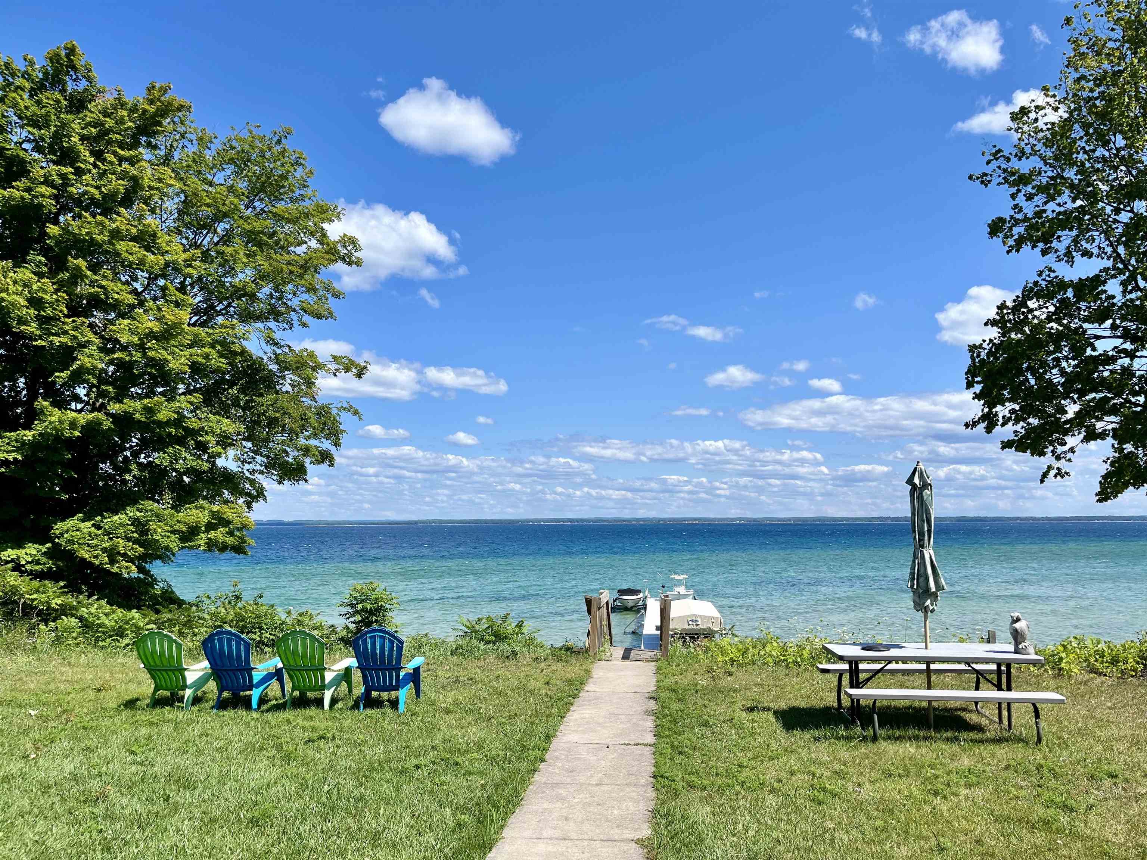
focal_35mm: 26
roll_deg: +0.9
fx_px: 862
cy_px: 430
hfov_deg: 67.3
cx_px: 574
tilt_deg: +5.0
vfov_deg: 53.1
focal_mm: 5.1
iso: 50
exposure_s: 1/4484
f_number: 1.6
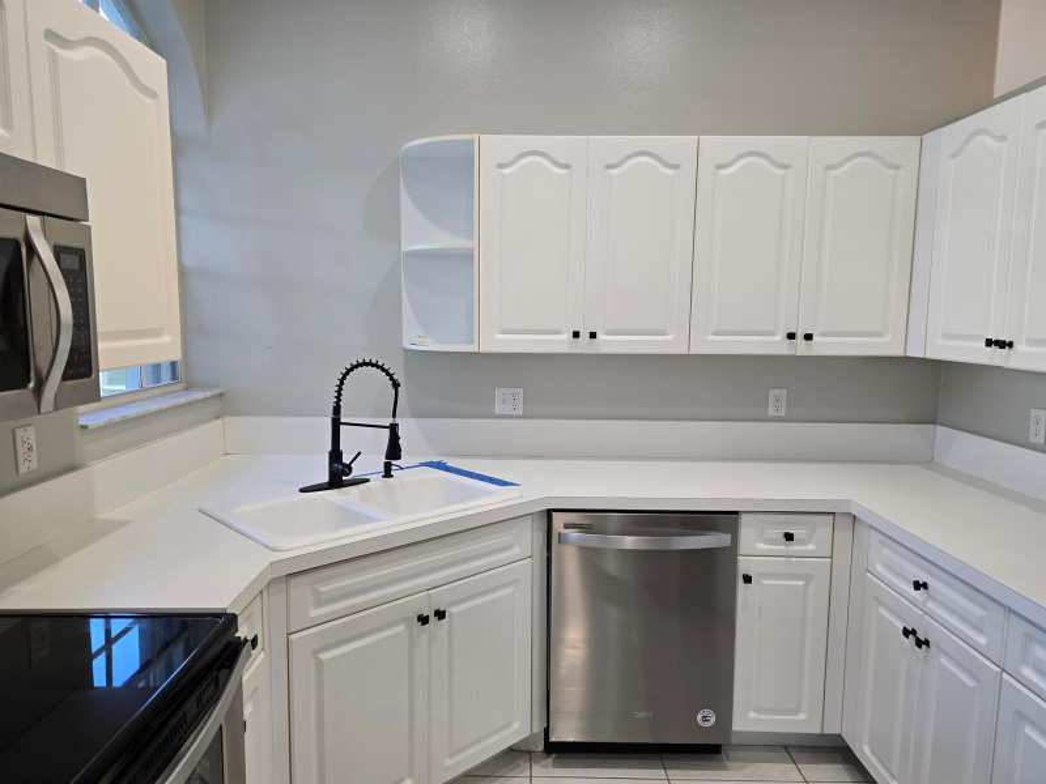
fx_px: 695
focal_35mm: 23
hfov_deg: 73.9
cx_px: 523
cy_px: 392
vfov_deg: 58.9
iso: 125
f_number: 1.7
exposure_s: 1/120
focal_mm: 6.3
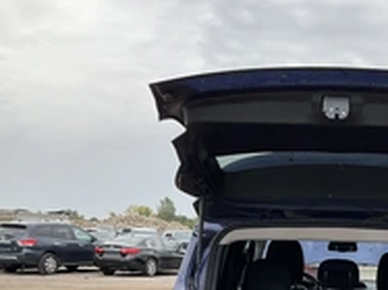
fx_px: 694
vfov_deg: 22.7
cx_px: 328
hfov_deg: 30.2
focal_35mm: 62
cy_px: 286
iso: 25
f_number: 1.8
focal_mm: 3
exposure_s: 1/291
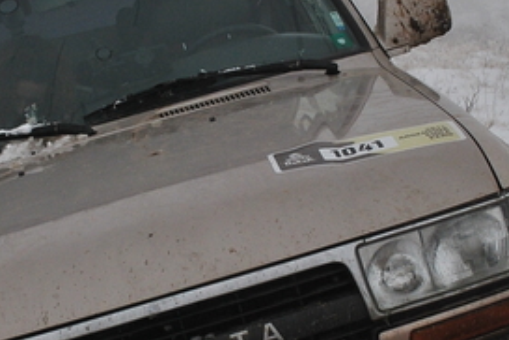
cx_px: 192
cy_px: 150
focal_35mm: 143
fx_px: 2022
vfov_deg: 9.6
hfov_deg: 14.3
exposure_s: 1/1250
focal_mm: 26
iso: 200
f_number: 7.1
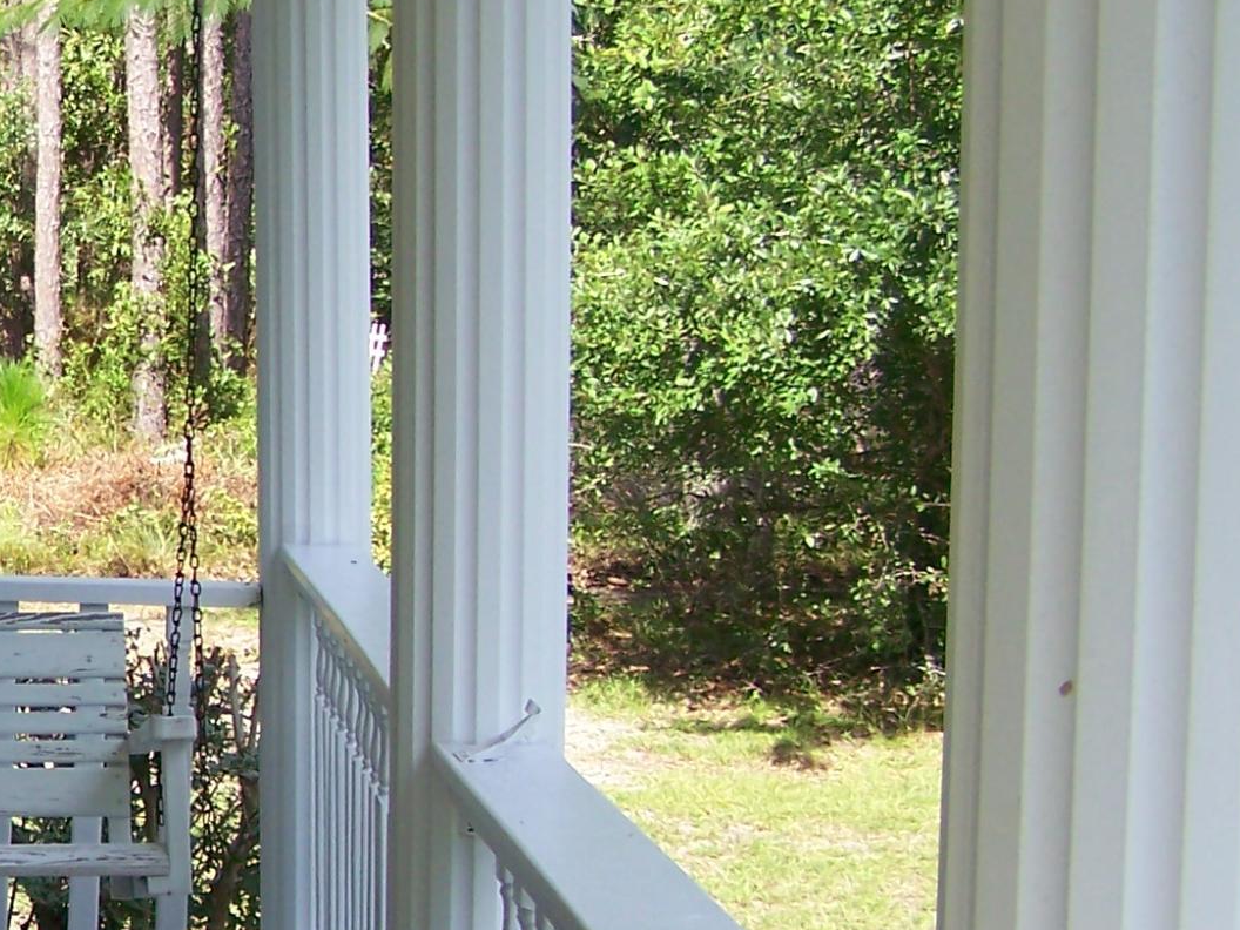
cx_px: -425
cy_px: 720
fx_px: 3869
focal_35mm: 108
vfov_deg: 13.6
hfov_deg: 17.0
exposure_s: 1/200
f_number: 2.8
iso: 64
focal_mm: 6.3
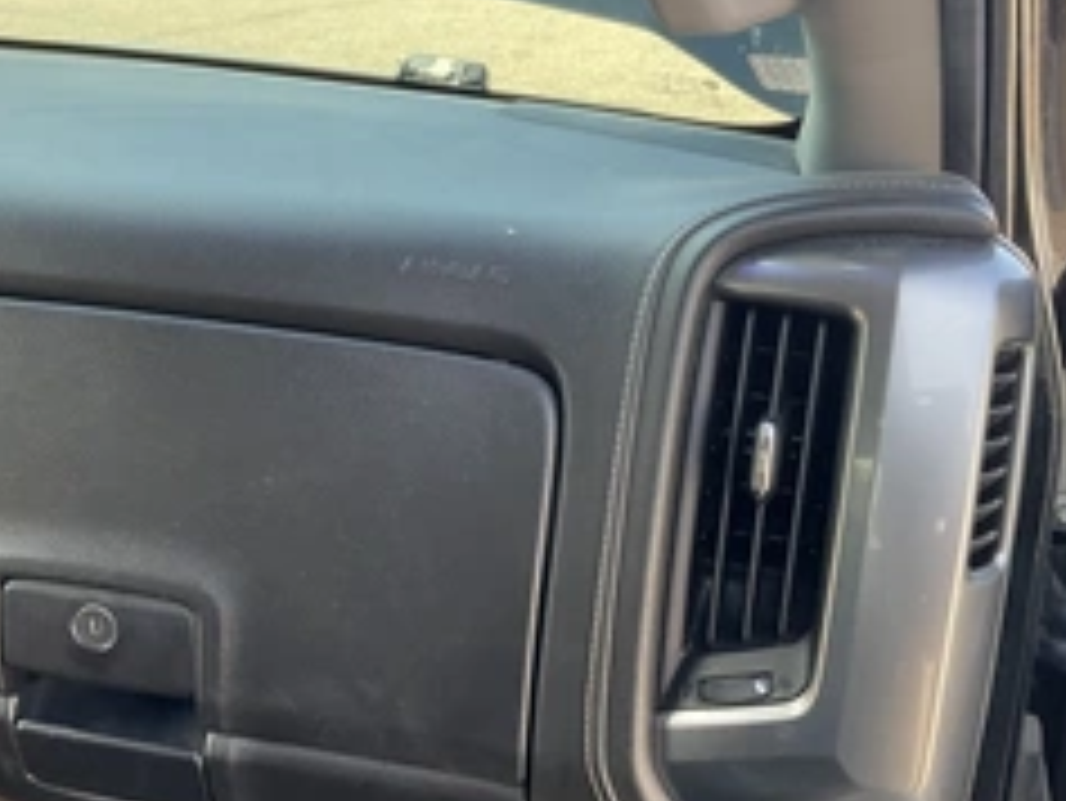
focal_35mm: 49
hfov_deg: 38.6
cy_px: 454
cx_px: 387
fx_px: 1510
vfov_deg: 29.7
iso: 32
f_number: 1.8
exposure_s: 1/122
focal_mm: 3
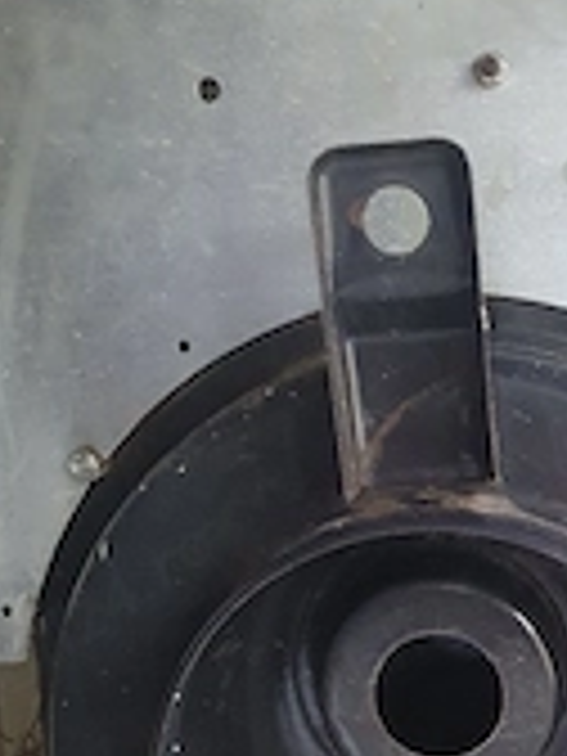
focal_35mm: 62
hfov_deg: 23.1
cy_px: 688
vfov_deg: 29.8
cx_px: 508
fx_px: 1354
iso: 500
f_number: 1.5
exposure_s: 1/50
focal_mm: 4.32
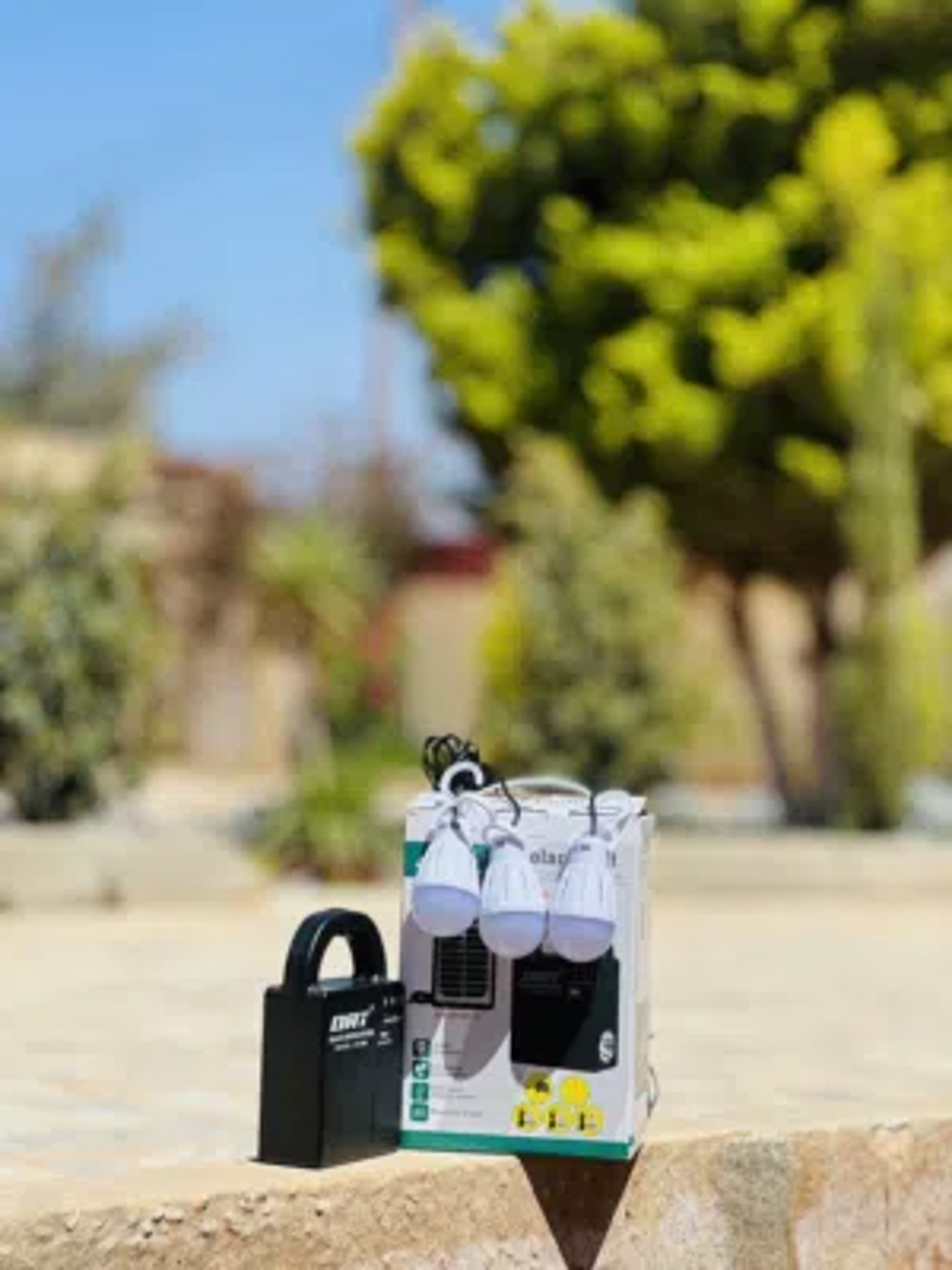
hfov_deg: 19.1
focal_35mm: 77
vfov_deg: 25.3
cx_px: 476
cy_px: 635
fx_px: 2824
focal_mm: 9
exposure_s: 1/881
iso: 32
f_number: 2.8
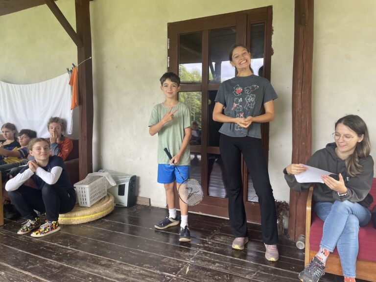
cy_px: 141
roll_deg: +0.0
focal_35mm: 26
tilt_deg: -4.0
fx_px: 282
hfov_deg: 67.3
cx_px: 188
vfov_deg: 53.1
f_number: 1.6
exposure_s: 1/121
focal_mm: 4.2
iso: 100
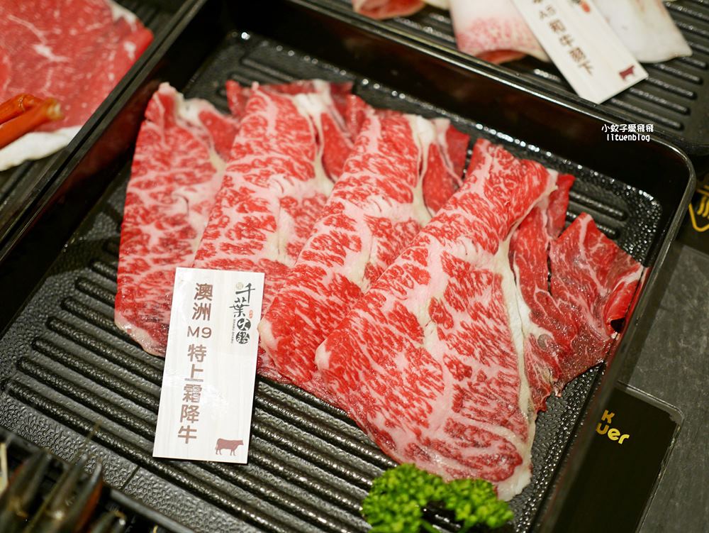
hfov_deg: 38.2
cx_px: 354
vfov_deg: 29.1
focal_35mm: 50
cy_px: 266
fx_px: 1025
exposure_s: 1/125
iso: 200
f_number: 1.8
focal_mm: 25
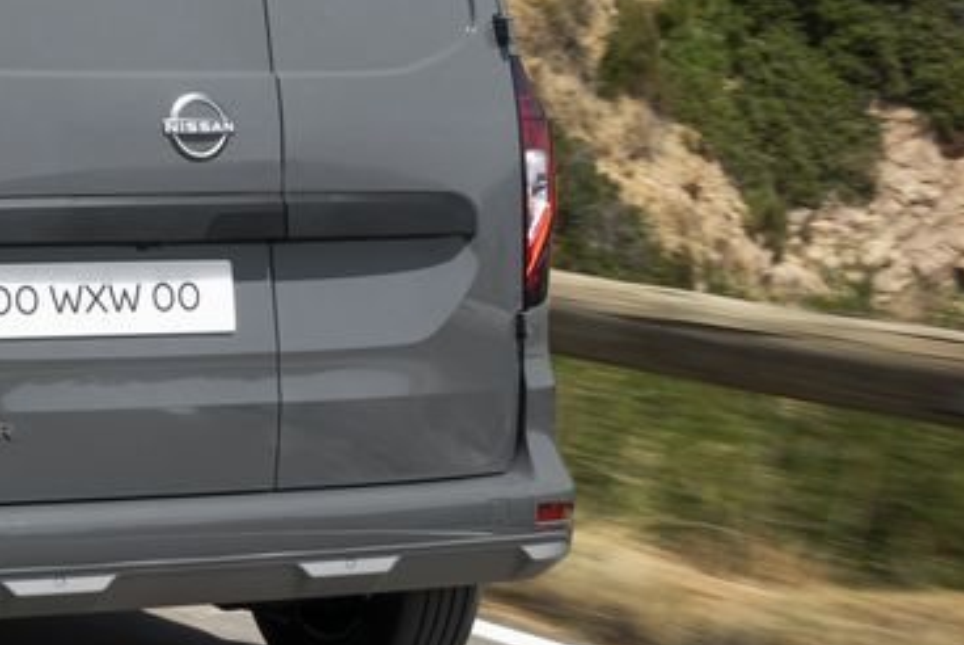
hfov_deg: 13.3
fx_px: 4073
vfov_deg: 9.0
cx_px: -52
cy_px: -54
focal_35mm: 152
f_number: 13
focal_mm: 35
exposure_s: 1/50
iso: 50
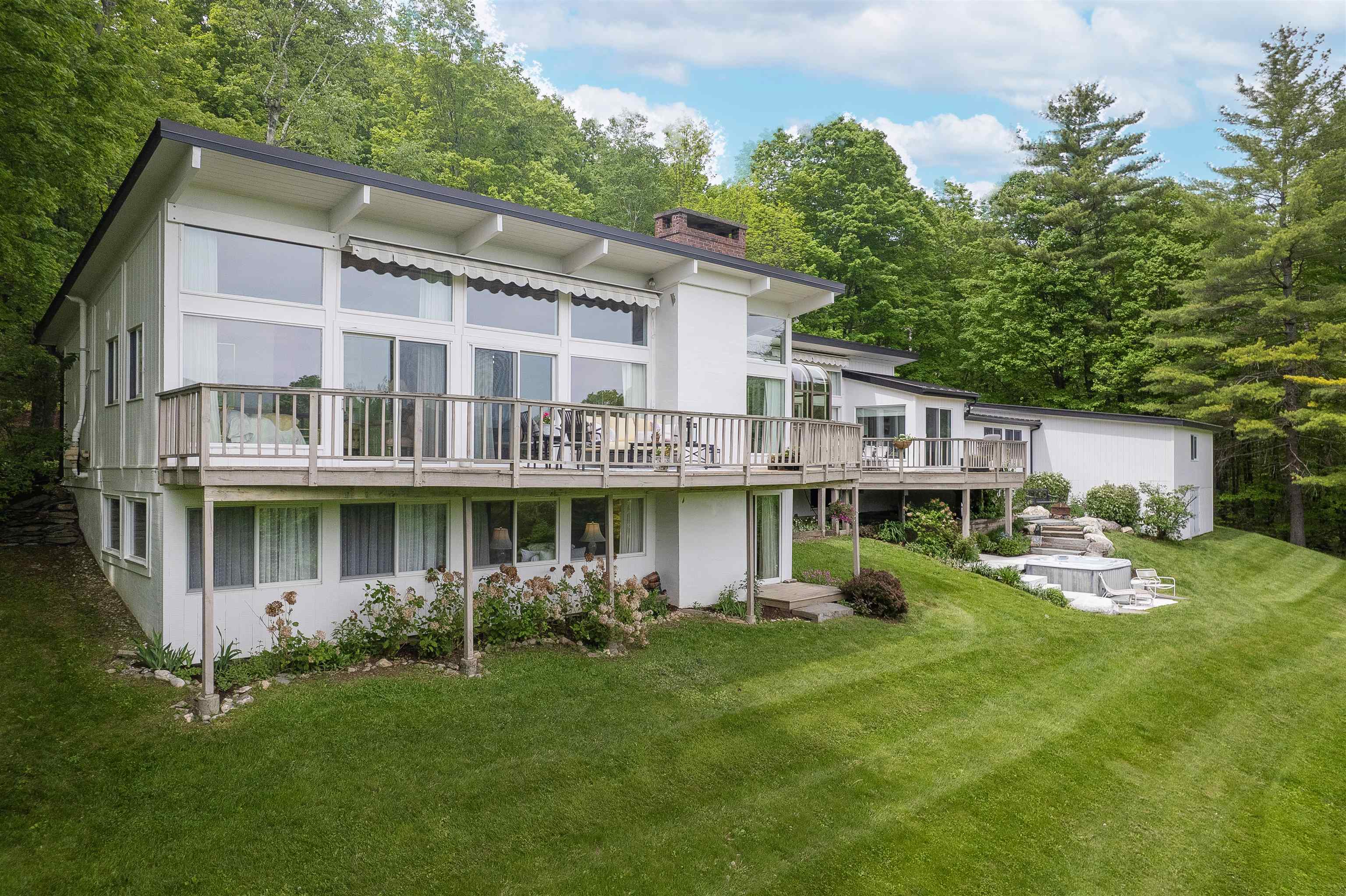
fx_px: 822
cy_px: 448
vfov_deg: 57.2
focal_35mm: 22
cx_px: 673
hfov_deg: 78.6
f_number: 2.8
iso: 100
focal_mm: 8.38
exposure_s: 1/180
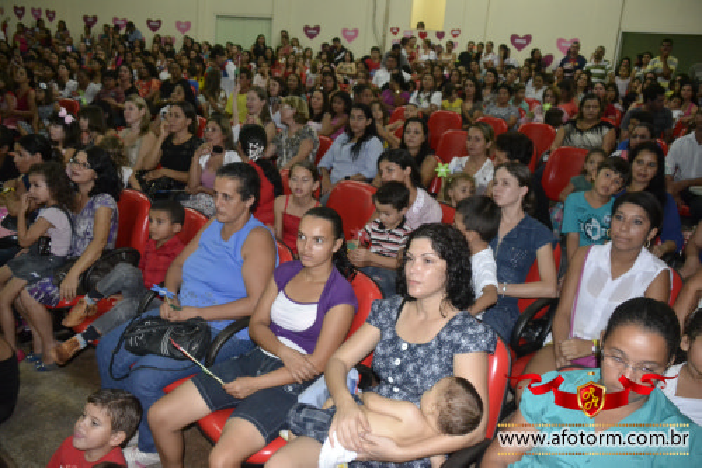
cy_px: 234
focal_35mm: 30
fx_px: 585
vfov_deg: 43.6
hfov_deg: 61.9
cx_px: 351
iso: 3200
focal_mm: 20
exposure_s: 1/60
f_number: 3.5
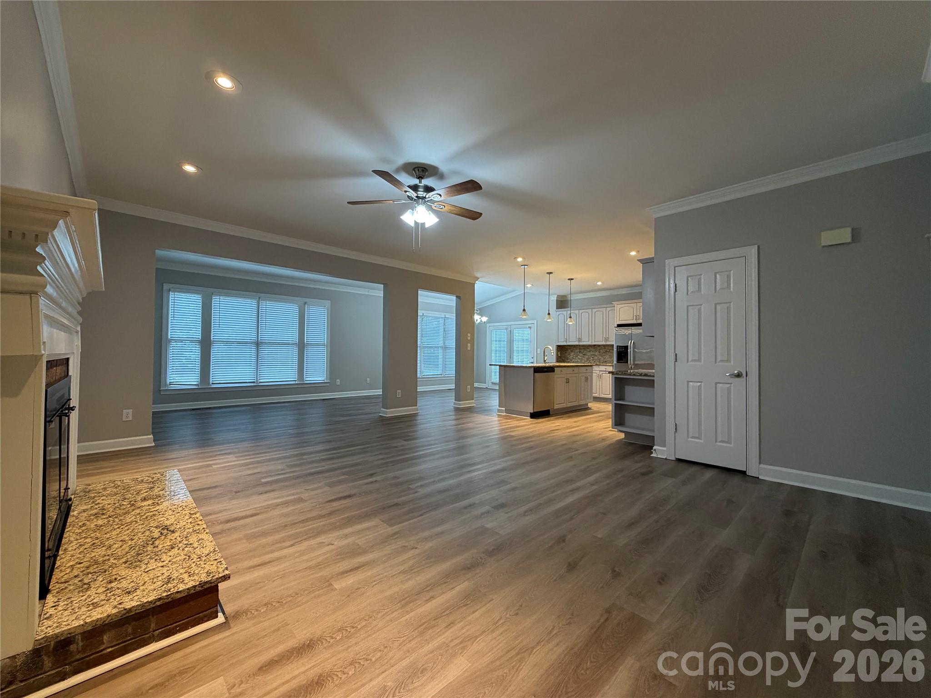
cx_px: 466
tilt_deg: +0.5
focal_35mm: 14
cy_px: 349
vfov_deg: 85.7
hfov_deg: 102.1
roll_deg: -0.3
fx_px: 377
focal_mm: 2.22
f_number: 2.2
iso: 250
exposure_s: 1/60
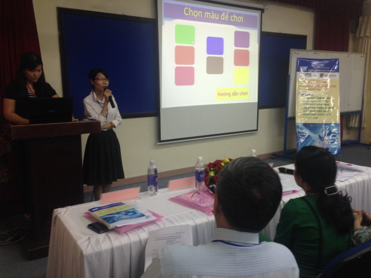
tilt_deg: -6.2
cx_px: 186
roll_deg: +1.9
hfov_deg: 55.4
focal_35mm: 33
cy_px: 139
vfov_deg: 42.9
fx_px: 353
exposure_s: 1/20
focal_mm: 4.12
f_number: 2.4
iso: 64
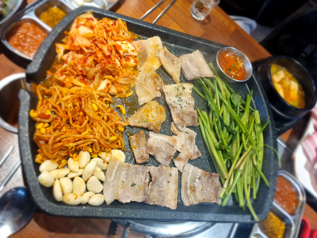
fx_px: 238
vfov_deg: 53.1
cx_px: 158
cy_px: 119
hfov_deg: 67.3
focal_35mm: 26
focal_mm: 5.4
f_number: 1.8
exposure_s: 1/60
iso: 160
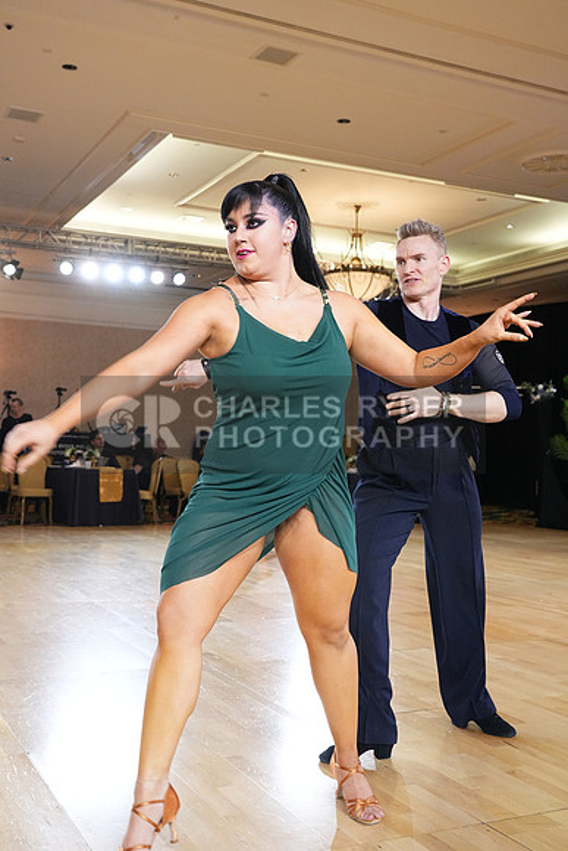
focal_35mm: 37
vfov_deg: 51.9
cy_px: 426
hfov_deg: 36.0
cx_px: 284
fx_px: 875
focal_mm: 37
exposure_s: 1/200
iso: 5000
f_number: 6.3
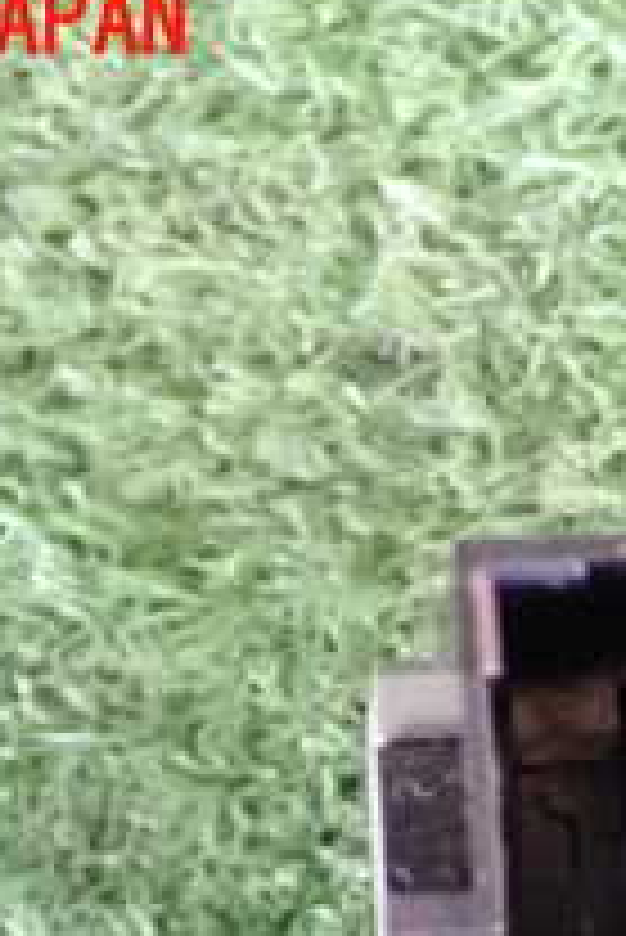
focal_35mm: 141
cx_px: 721
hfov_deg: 9.6
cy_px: 981
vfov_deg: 14.3
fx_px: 3671
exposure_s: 1/60
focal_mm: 8.4
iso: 1600
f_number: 3.1
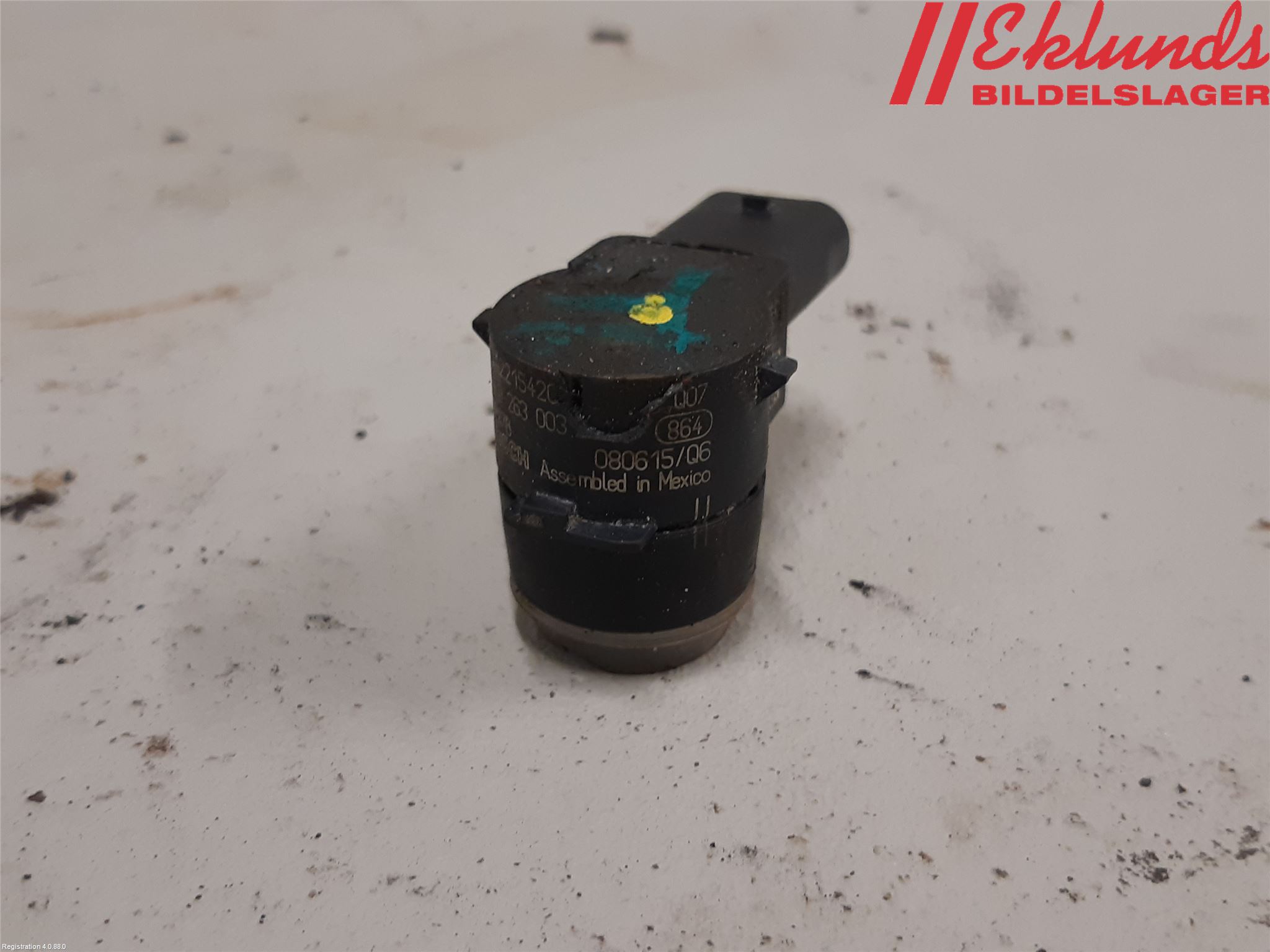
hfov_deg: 67.3
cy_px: 476
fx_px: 954
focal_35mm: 26
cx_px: 635
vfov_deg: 53.1
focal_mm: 3.93
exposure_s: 1/50
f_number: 1.7
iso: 100
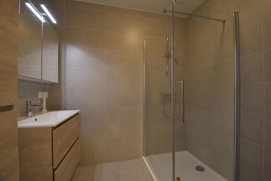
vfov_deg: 77.3
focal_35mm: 15
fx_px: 113
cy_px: 90
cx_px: 136
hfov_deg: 100.4
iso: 900
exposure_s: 1/60
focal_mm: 10
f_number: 3.5
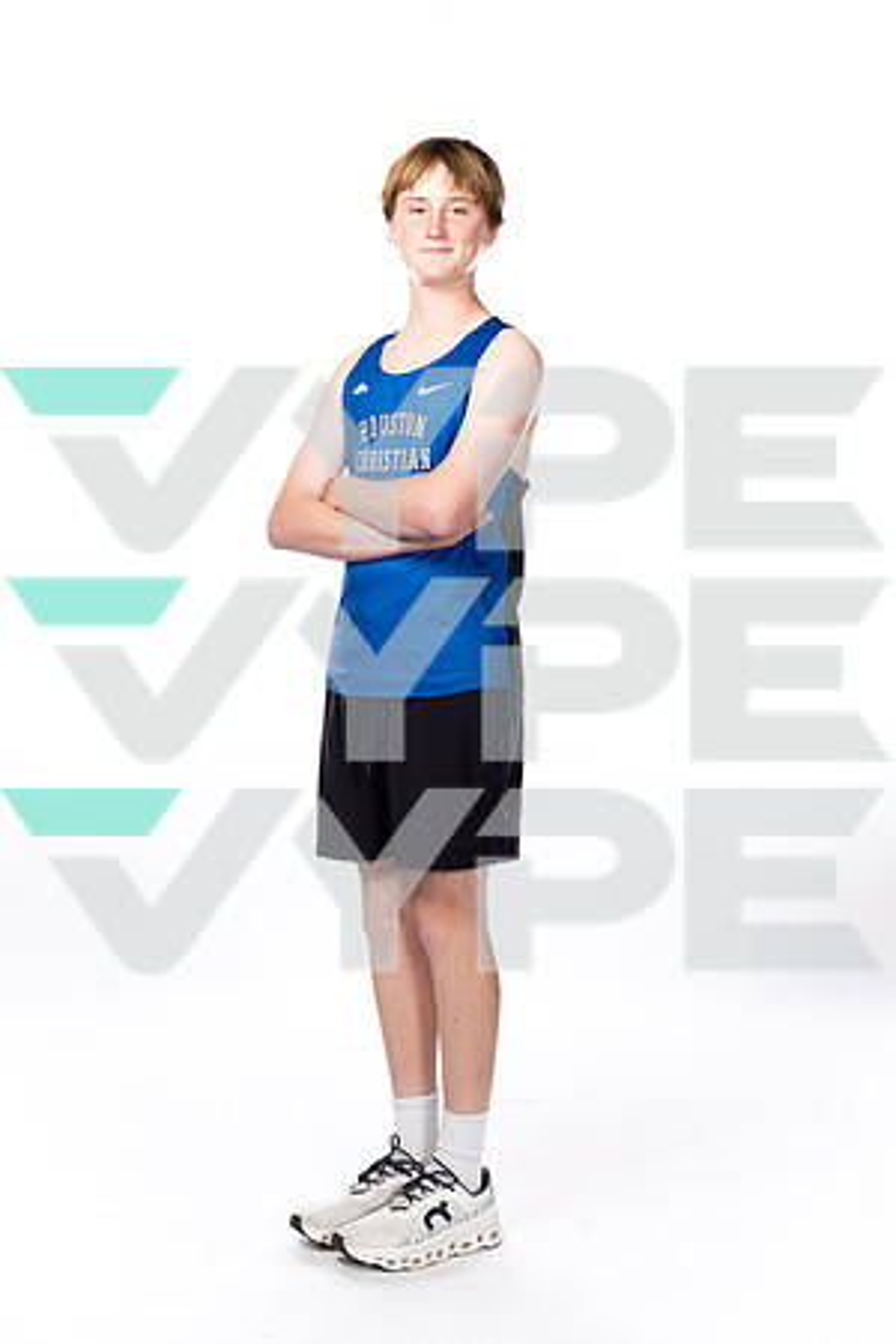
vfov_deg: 38.9
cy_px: 672
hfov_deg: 26.5
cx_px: 448
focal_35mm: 51
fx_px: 1904
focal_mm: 51
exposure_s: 1/250
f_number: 8
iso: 640
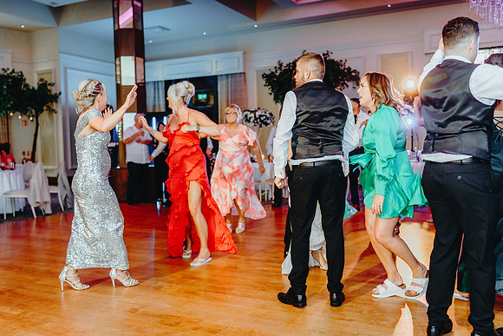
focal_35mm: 35
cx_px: 252
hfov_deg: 54.4
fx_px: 489
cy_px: 168
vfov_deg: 37.9
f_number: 2
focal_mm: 35
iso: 1250
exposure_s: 1/250
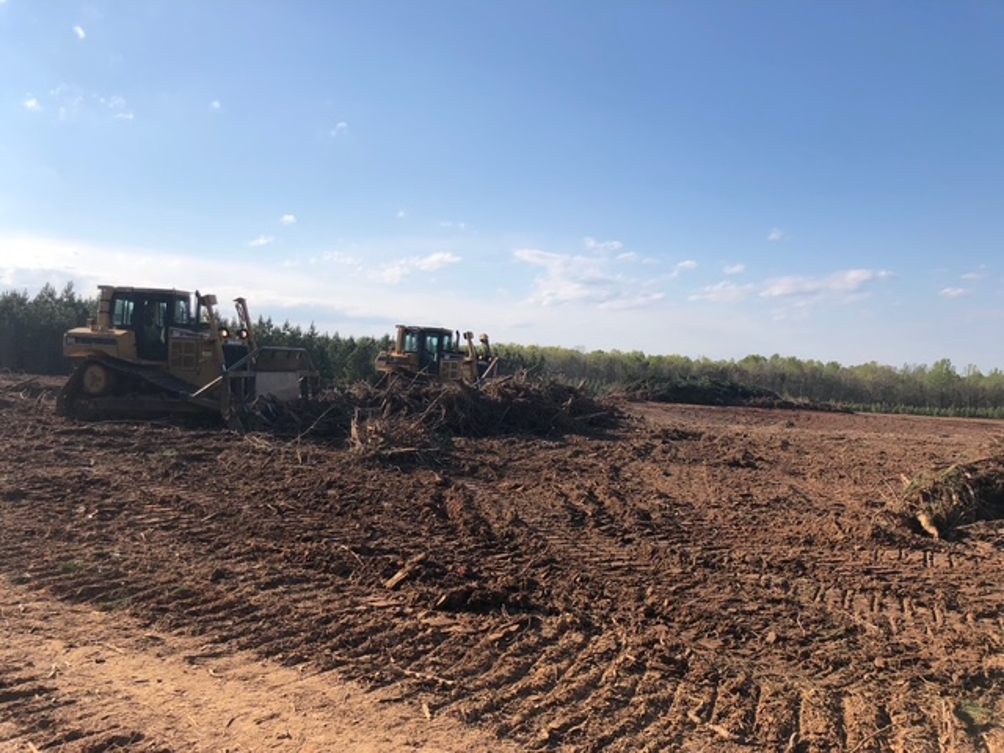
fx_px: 812
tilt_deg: +0.6
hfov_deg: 63.4
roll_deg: -2.0
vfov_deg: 49.7
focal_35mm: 28
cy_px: 376
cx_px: 502
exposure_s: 1/2667
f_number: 1.8
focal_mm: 4
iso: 20
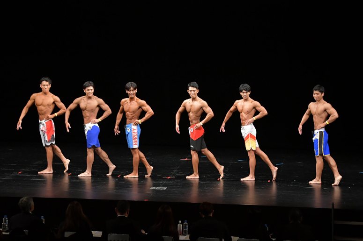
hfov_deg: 16.1
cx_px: 182
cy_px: 120
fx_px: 1280
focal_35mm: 127
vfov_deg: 10.8
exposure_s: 1/400
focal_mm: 85
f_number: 5.6
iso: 3200
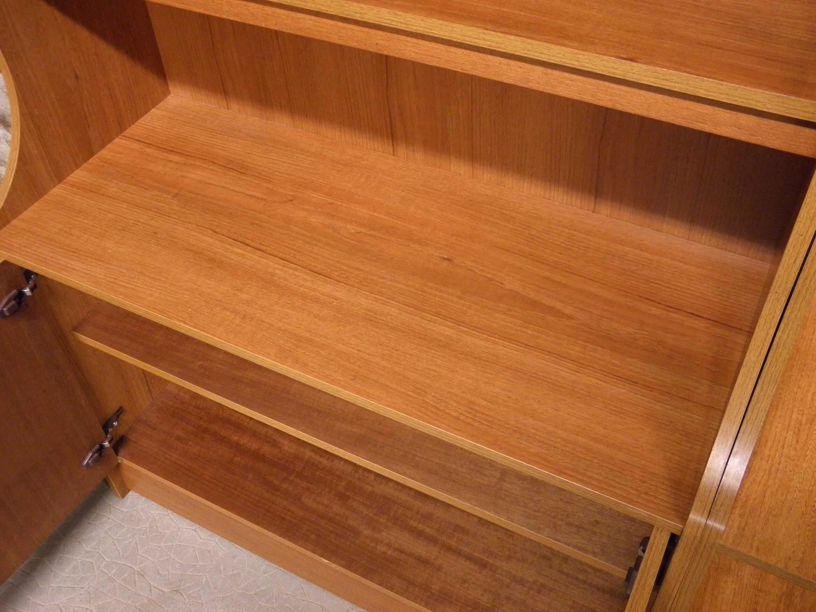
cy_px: 306
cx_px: 408
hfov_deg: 54.0
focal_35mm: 34
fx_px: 801
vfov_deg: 41.8
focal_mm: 6.2
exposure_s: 1/8
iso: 400
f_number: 3.7
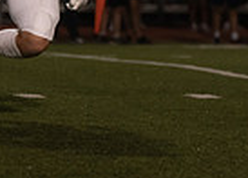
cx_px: 519
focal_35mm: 545
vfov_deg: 2.6
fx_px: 3841
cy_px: -105
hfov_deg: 3.7
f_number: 2.8
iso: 1000
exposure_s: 1/1000
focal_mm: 100
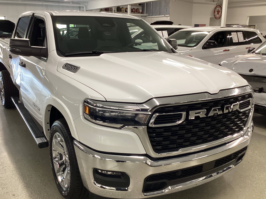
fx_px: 269
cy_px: 101
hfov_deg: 52.5
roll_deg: -0.8
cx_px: 120
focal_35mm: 35
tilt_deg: -16.0
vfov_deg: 40.7
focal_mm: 3.3
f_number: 2.4
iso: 100
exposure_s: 1/50
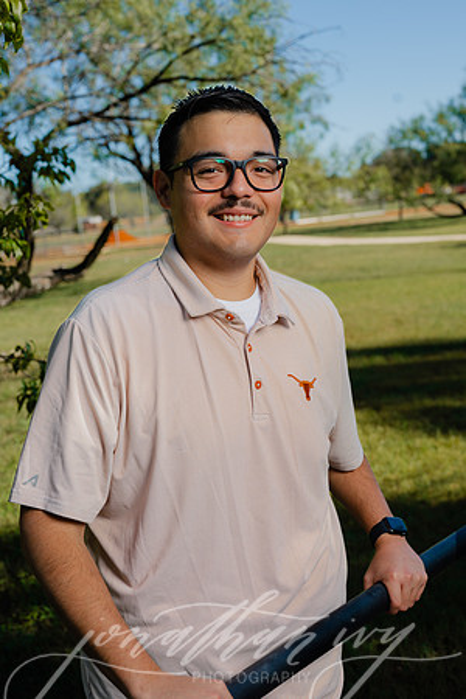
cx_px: 233
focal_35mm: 50
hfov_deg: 27.0
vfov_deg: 39.6
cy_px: 350
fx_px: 971
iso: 64
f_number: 5.6
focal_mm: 50
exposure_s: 1/200
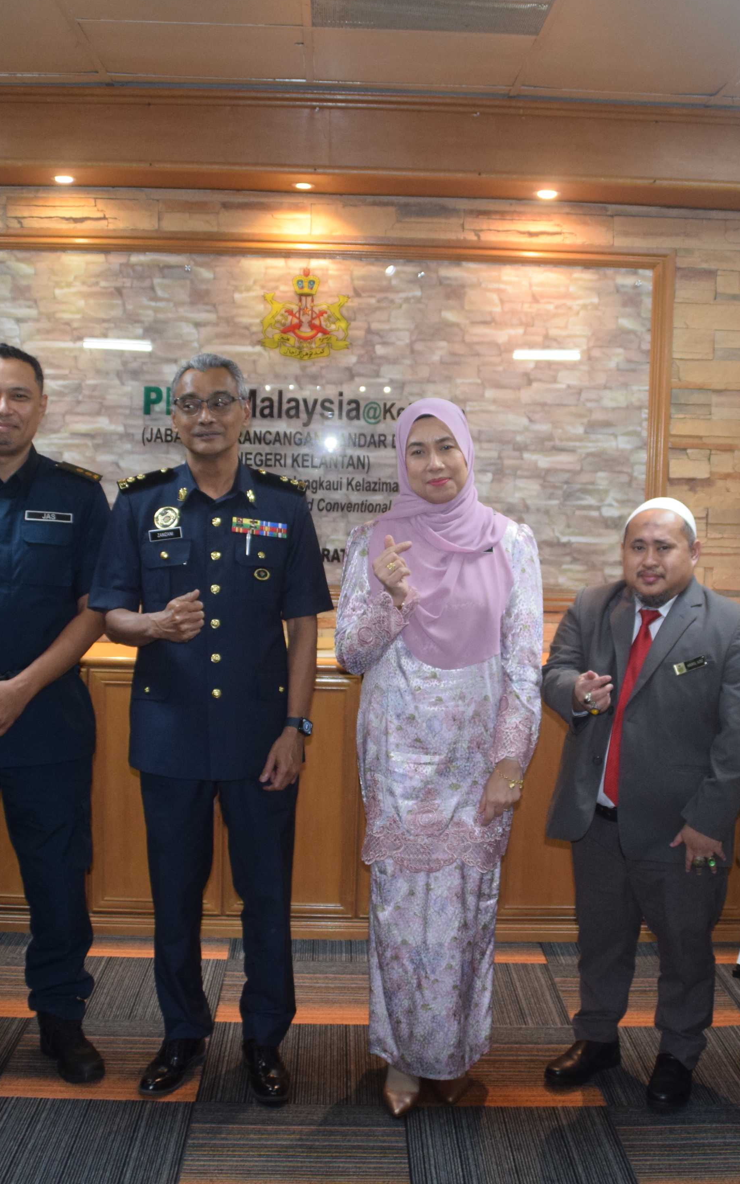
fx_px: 1355
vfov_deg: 47.2
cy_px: 597
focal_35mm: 42
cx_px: 374
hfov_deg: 30.5
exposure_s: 1/60
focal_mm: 18
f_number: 3.5
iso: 1250
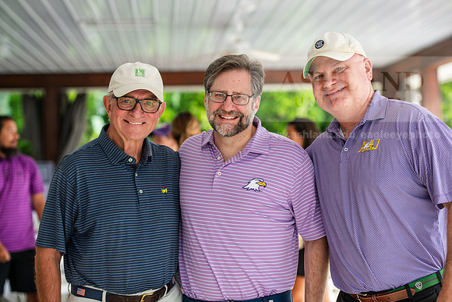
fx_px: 1193
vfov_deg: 14.4
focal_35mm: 95
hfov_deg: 21.5
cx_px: 226
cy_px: 151
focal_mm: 95
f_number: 3.5
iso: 160
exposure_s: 1/250
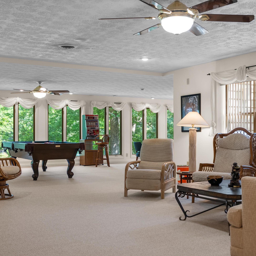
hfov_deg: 36.0
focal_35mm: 47
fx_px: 393
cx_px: 145
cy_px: 134
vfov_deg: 36.1
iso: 200
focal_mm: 35
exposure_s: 1/3
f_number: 8
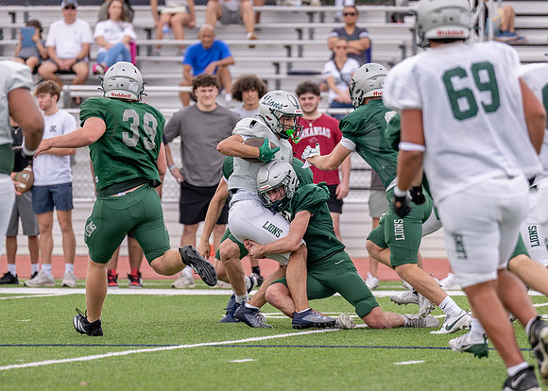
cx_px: 280
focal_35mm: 411
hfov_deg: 4.9
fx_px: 6394
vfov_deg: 3.5
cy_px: 175
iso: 250
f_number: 2.8
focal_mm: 200
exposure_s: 1/2500
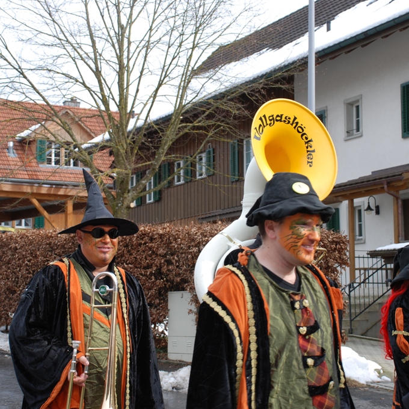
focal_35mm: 73
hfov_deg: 23.7
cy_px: 205
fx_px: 976
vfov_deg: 23.7
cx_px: 217
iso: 100
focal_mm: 38
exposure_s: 1/160
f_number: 6.3
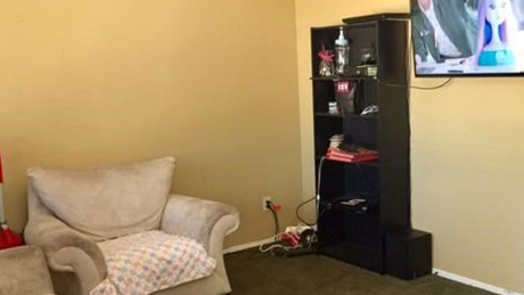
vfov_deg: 27.1
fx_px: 611
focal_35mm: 44
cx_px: 342
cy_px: 178
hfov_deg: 45.8
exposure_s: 1/30
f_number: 2.2
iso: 100
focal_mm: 4.15
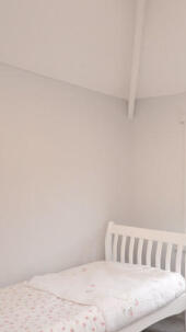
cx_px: 158
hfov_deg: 33.3
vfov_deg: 57.7
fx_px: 299
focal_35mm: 34
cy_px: 195
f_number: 4
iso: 640
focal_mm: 10
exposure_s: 1/60
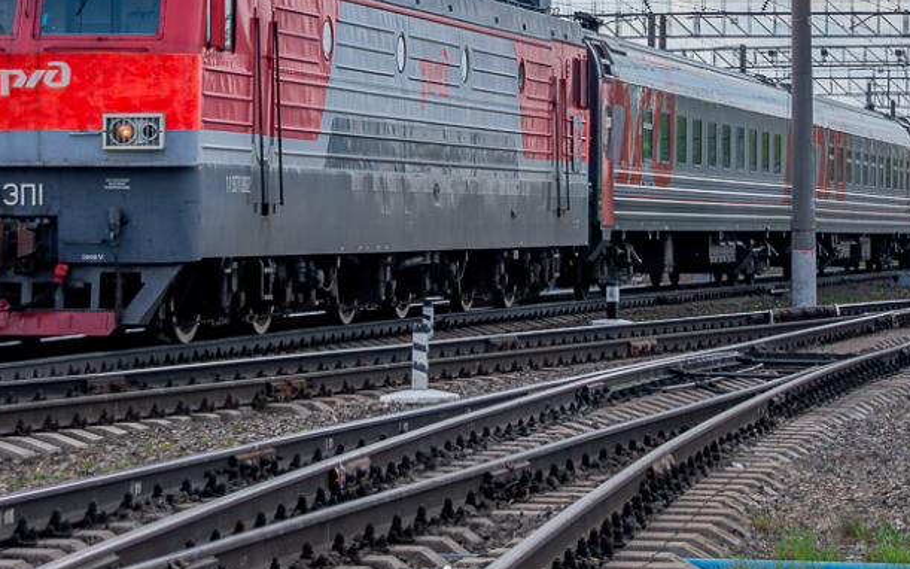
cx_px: 459
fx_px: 3472
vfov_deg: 9.3
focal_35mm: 140
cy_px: -78
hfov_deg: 14.9
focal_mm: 40
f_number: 5.6
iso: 200
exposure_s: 1/1000
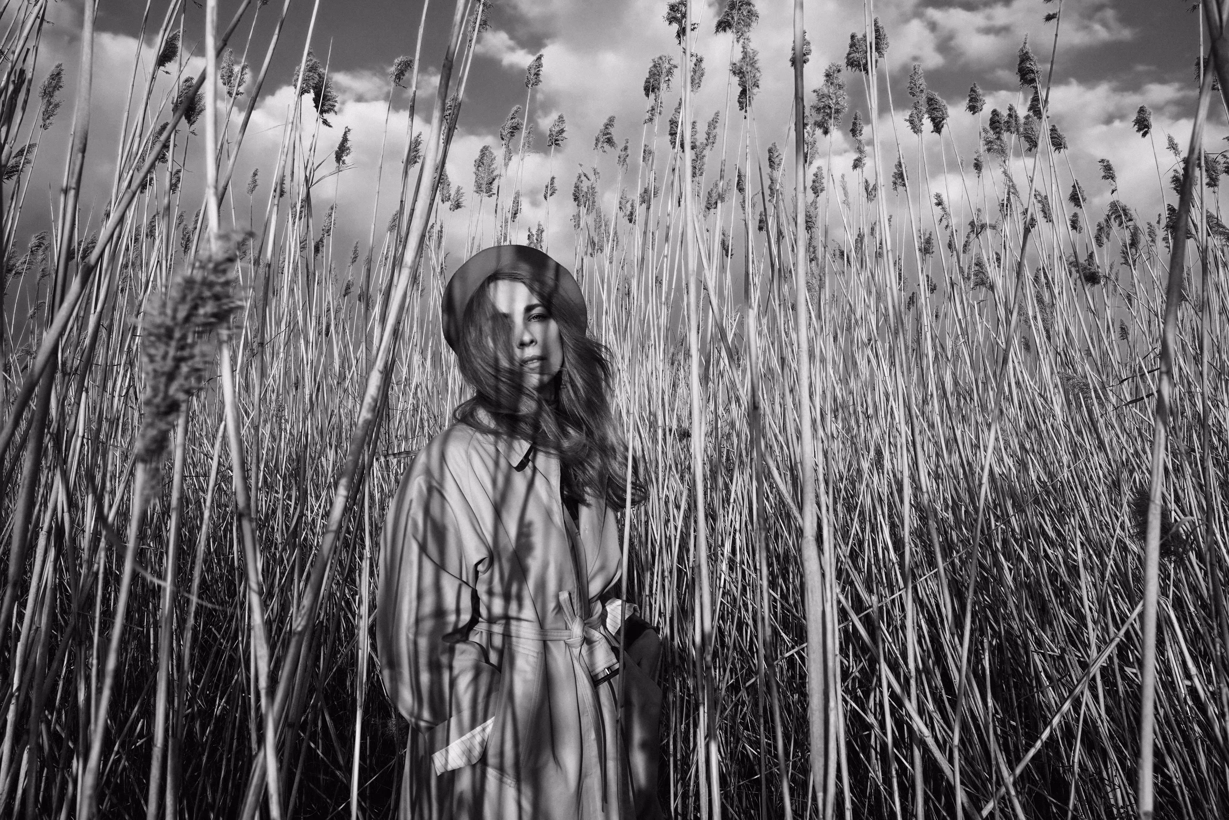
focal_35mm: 28
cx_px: 614
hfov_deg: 65.5
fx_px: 956
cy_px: 410
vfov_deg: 46.4
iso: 250
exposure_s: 1/250
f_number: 13
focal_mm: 28
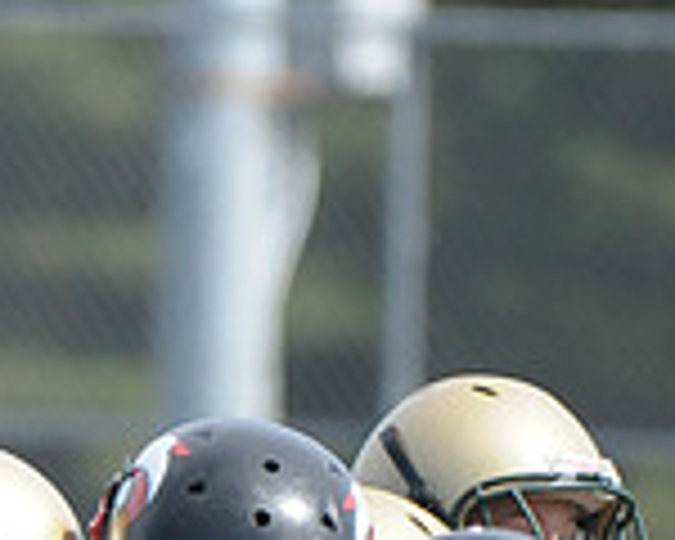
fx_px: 27089
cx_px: -97
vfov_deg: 1.1
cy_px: 932
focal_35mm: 1356
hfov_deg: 1.4
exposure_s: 1/8000
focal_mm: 250
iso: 1600
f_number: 4
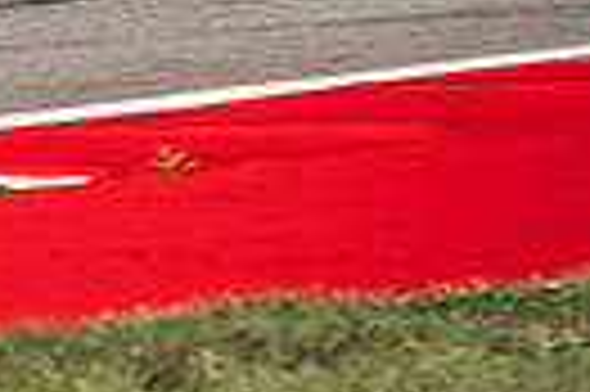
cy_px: -363
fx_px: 15272
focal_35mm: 933
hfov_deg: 2.2
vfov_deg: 1.5
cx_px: -626
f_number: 5
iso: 160
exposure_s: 1/1000
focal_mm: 140
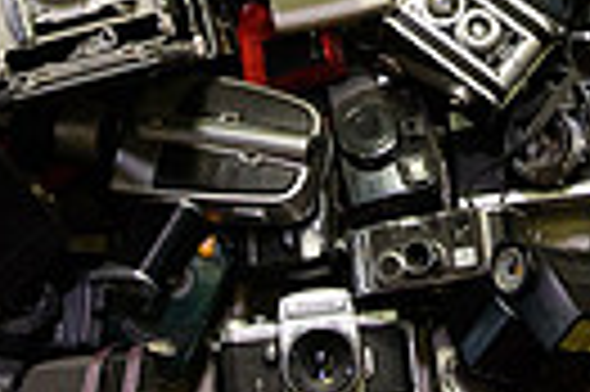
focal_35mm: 244
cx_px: 495
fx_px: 3994
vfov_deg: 5.6
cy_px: -205
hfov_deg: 8.4
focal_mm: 55
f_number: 8
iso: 7200
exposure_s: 1/100
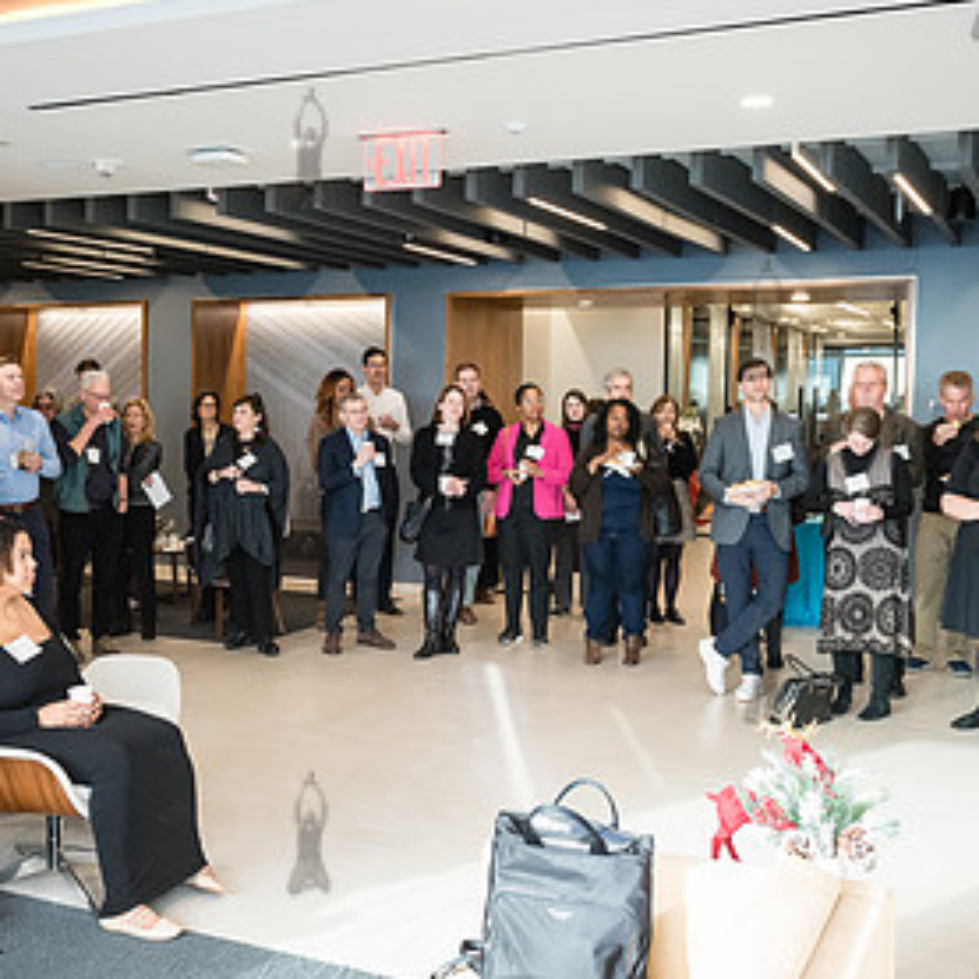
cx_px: 324
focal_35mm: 44
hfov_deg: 37.9
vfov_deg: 38.3
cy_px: 490
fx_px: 1408
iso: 2000
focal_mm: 24
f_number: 5
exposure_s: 1/160
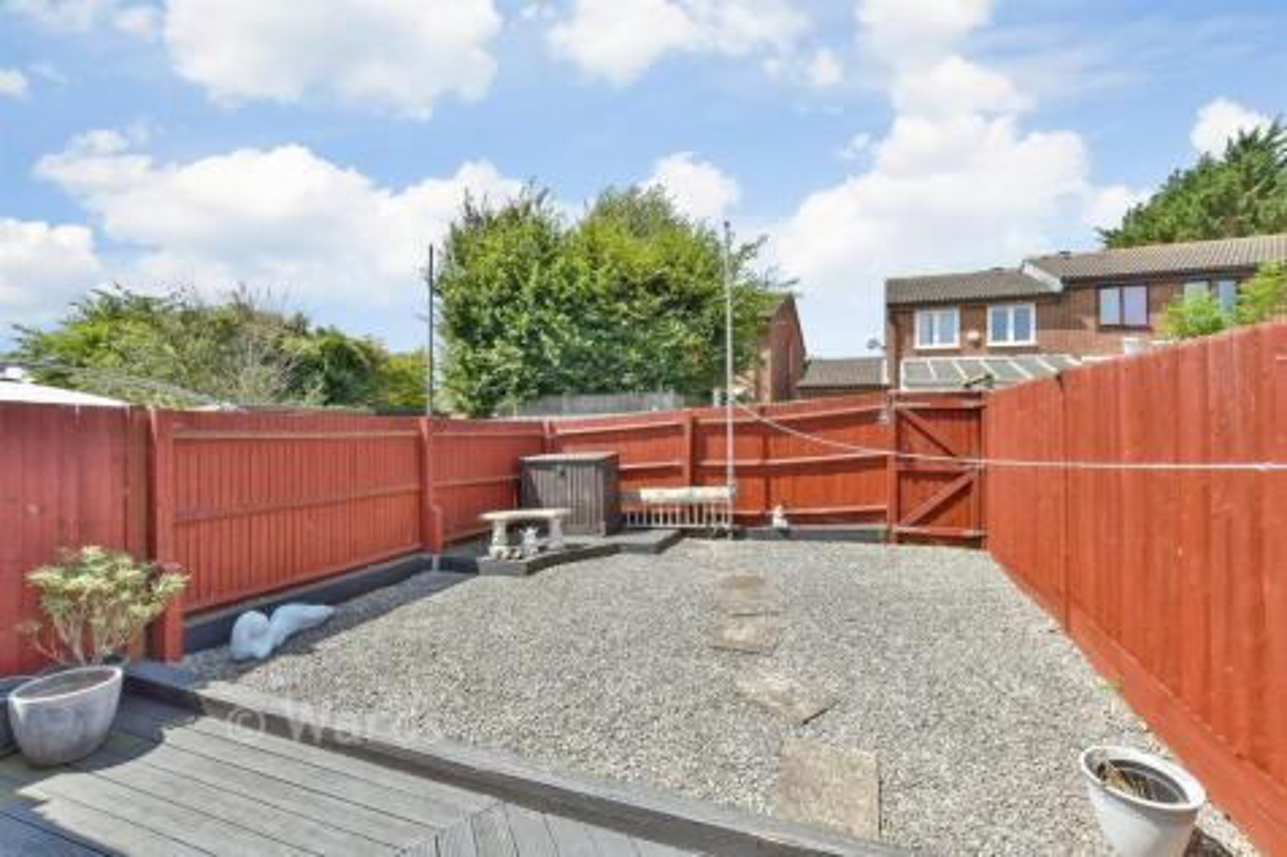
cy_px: 428
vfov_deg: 77.3
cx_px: 644
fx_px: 536
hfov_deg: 100.4
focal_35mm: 15
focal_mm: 10
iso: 500
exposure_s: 1/400
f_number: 10
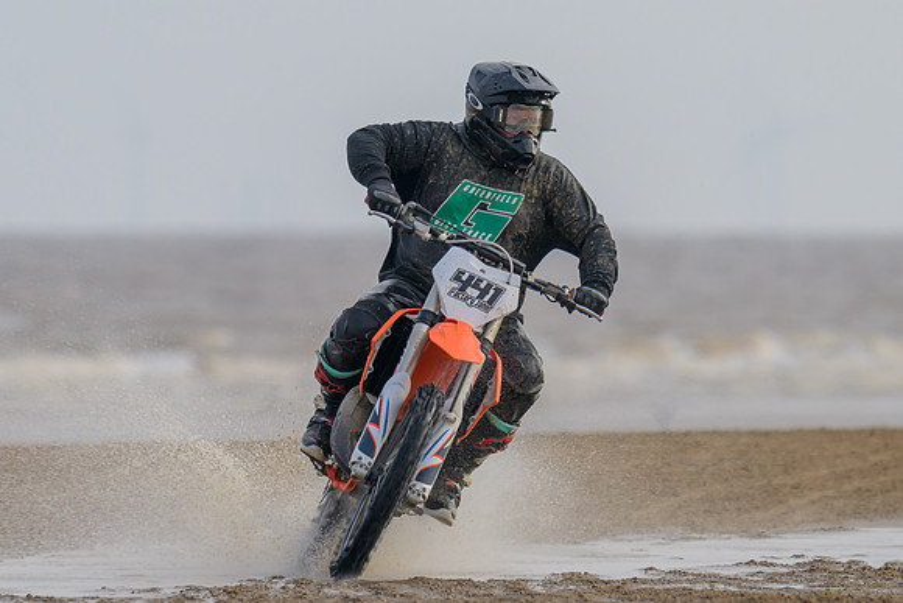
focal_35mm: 1135
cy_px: 278
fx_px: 28486
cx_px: 473
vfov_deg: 1.2
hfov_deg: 1.8
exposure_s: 1/640
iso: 450
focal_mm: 600
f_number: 8
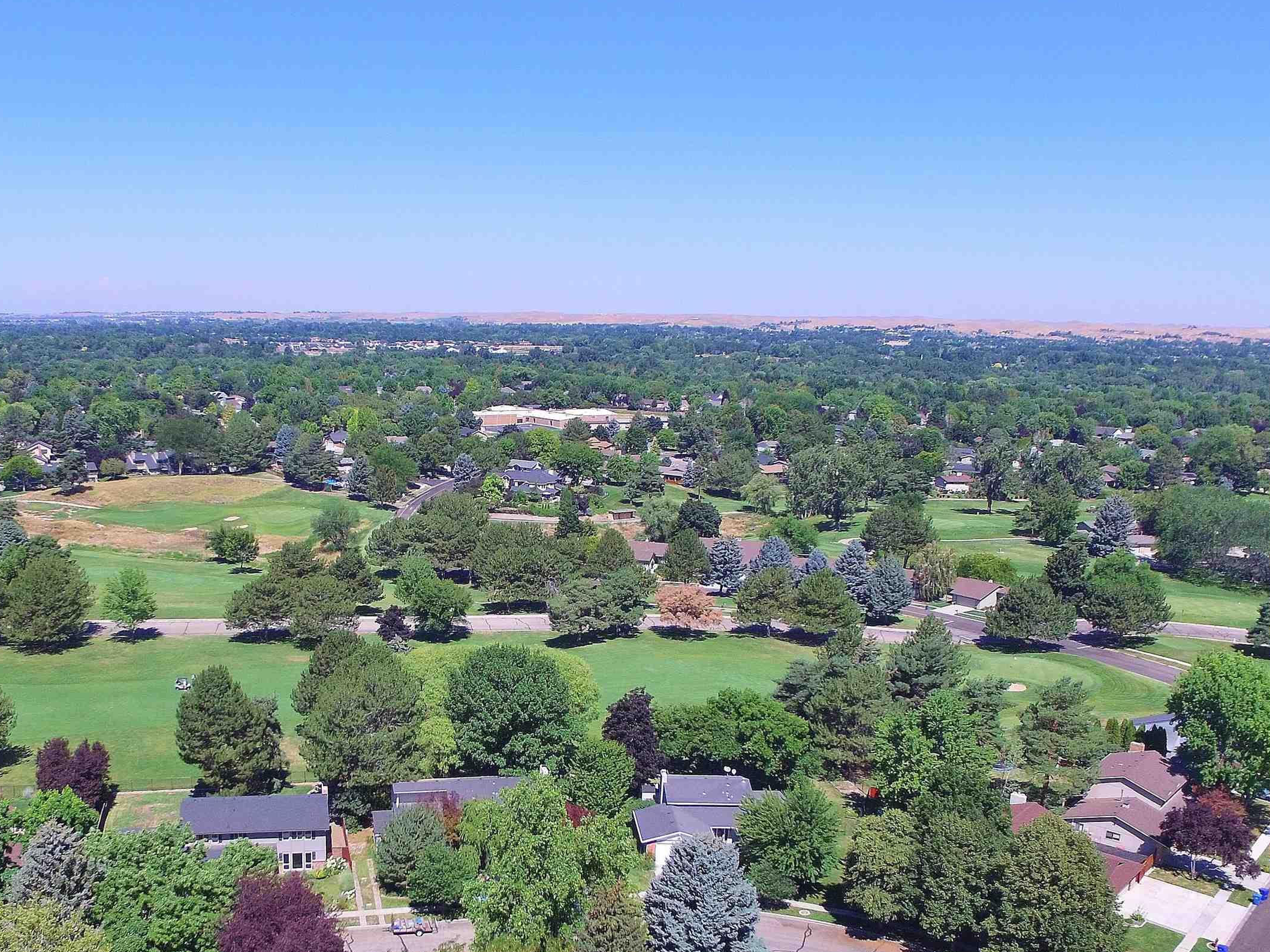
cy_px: 578
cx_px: 511
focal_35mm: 29
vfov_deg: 47.9
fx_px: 1064
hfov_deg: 61.2
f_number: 2.8
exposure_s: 1/1081
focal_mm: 3.61
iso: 100
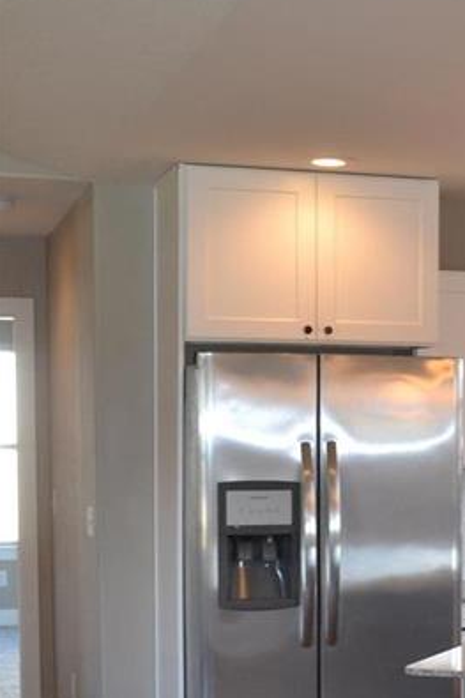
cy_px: 553
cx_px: 703
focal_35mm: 82
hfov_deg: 15.3
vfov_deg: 24.4
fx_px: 1590
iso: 450
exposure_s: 1/60
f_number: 3.5
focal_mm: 18
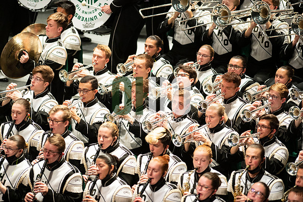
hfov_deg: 6.9
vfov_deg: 4.6
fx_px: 2523
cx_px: 152
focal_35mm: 300
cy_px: 101
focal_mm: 300
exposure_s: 1/500
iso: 3200
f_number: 2.8
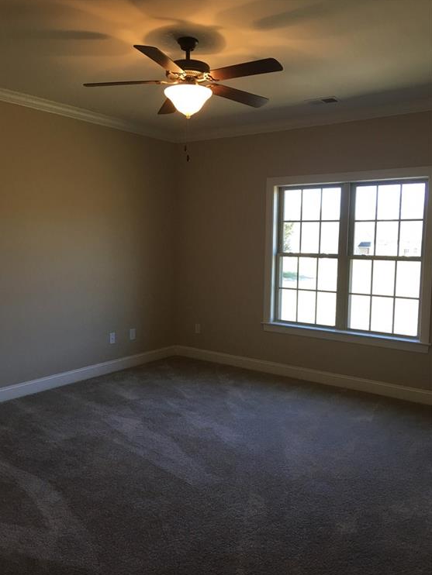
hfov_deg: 46.8
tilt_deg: -6.0
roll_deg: -0.9
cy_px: 293
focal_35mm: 30
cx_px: 211
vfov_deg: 59.9
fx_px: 499
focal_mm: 4.15
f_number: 2.2
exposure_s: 1/30
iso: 32
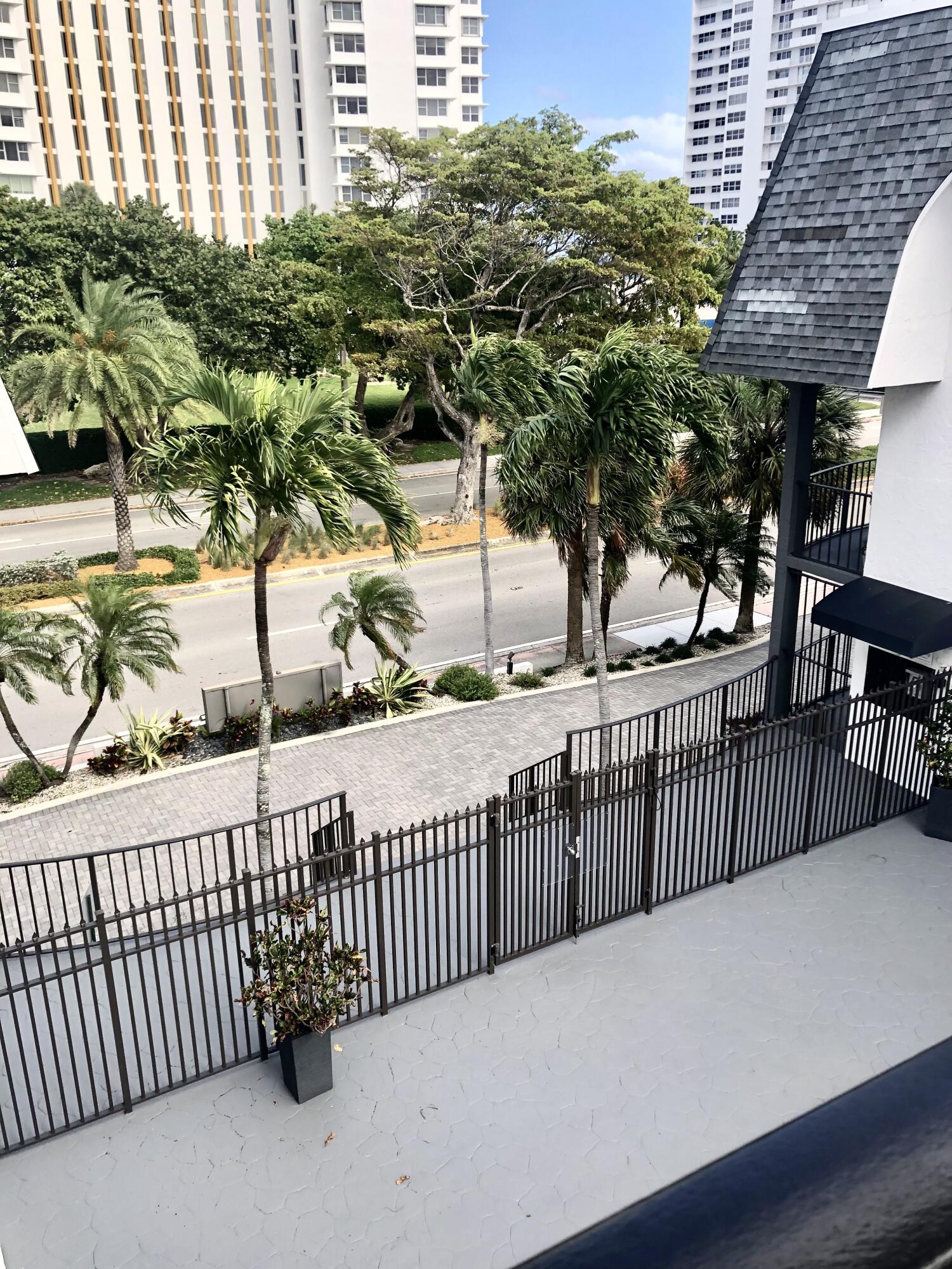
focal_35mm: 28
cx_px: 476
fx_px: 1027
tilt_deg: -20.8
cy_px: 634
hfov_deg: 49.7
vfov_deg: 63.4
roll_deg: +0.0
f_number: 1.8
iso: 20
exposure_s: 1/540
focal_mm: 3.99
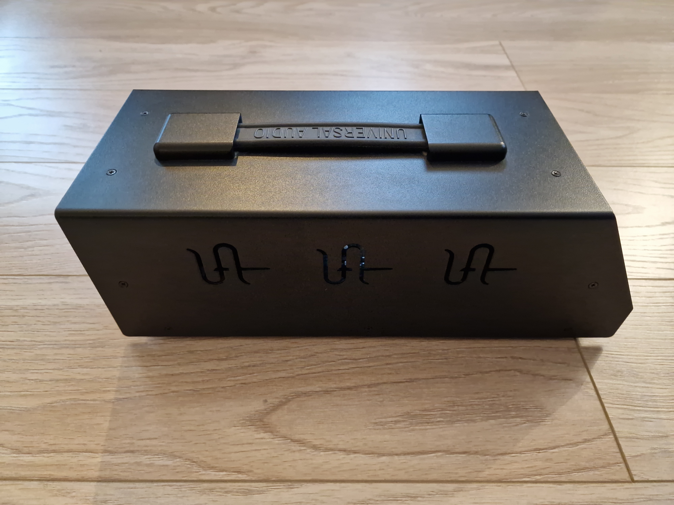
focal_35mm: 23
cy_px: 252
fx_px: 448
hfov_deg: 73.9
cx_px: 337
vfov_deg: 58.9
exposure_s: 1/24
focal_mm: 6.4
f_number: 1.8
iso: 640
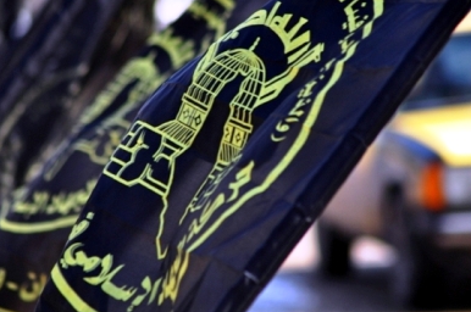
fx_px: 4389
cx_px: 217
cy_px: 143
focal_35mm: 336
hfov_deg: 6.1
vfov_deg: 4.1
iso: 200
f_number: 4.8
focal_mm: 190
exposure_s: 1/500
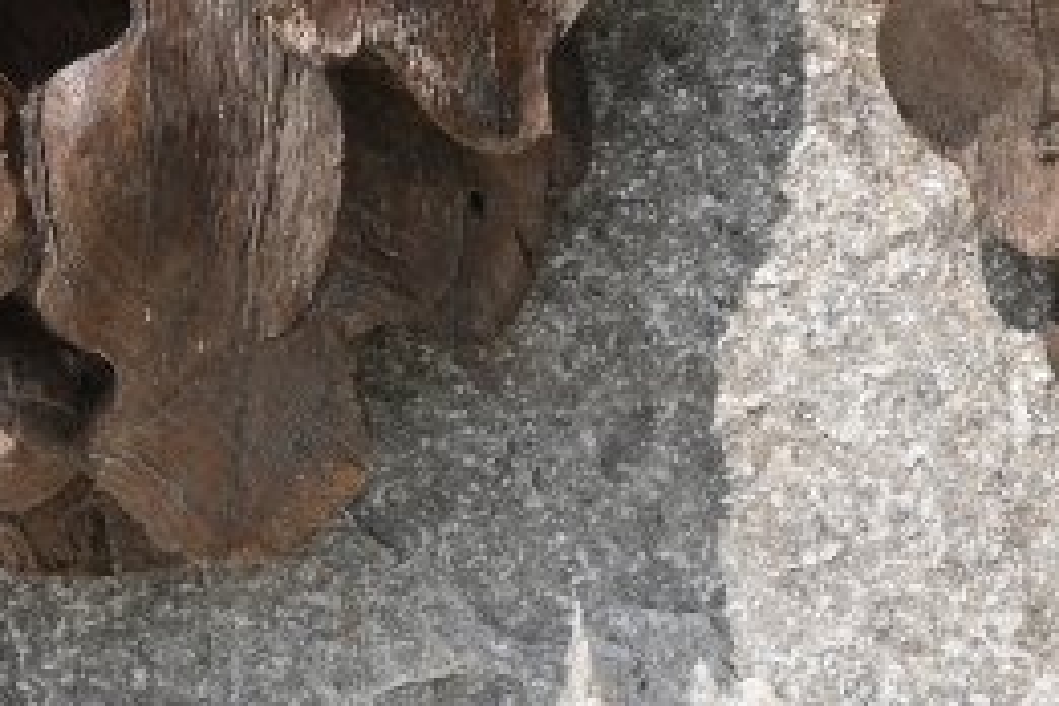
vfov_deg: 5.9
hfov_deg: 9.1
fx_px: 6686
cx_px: 674
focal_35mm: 227
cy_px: -718
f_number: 7.1
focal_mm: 33
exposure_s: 1/400
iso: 100
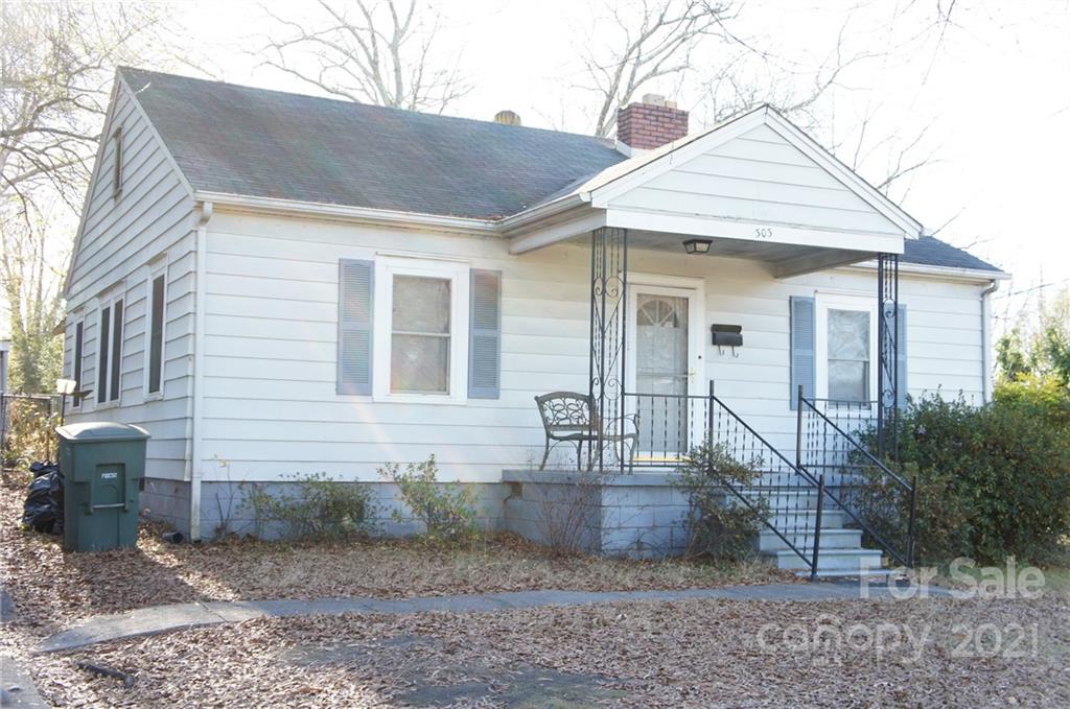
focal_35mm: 44
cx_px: 535
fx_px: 1291
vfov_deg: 30.7
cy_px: 354
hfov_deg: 45.0
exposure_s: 1/60
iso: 200
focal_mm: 29
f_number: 5
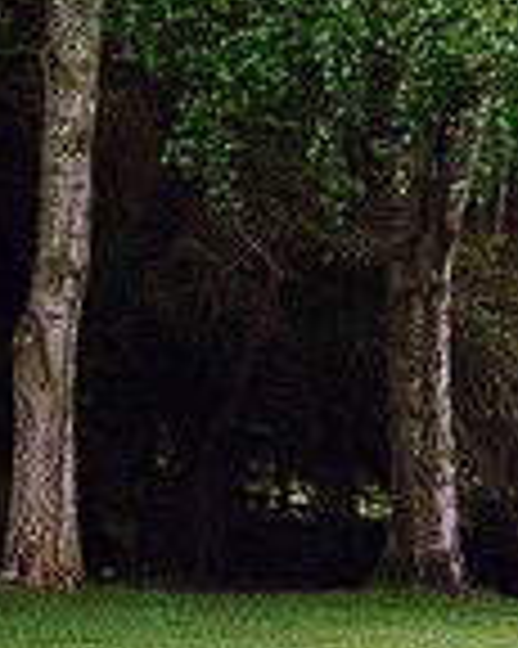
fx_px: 15078
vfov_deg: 2.5
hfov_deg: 2.0
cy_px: 57
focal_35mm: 786
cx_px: 1298
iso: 1000
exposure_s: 1/800
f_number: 4
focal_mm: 200
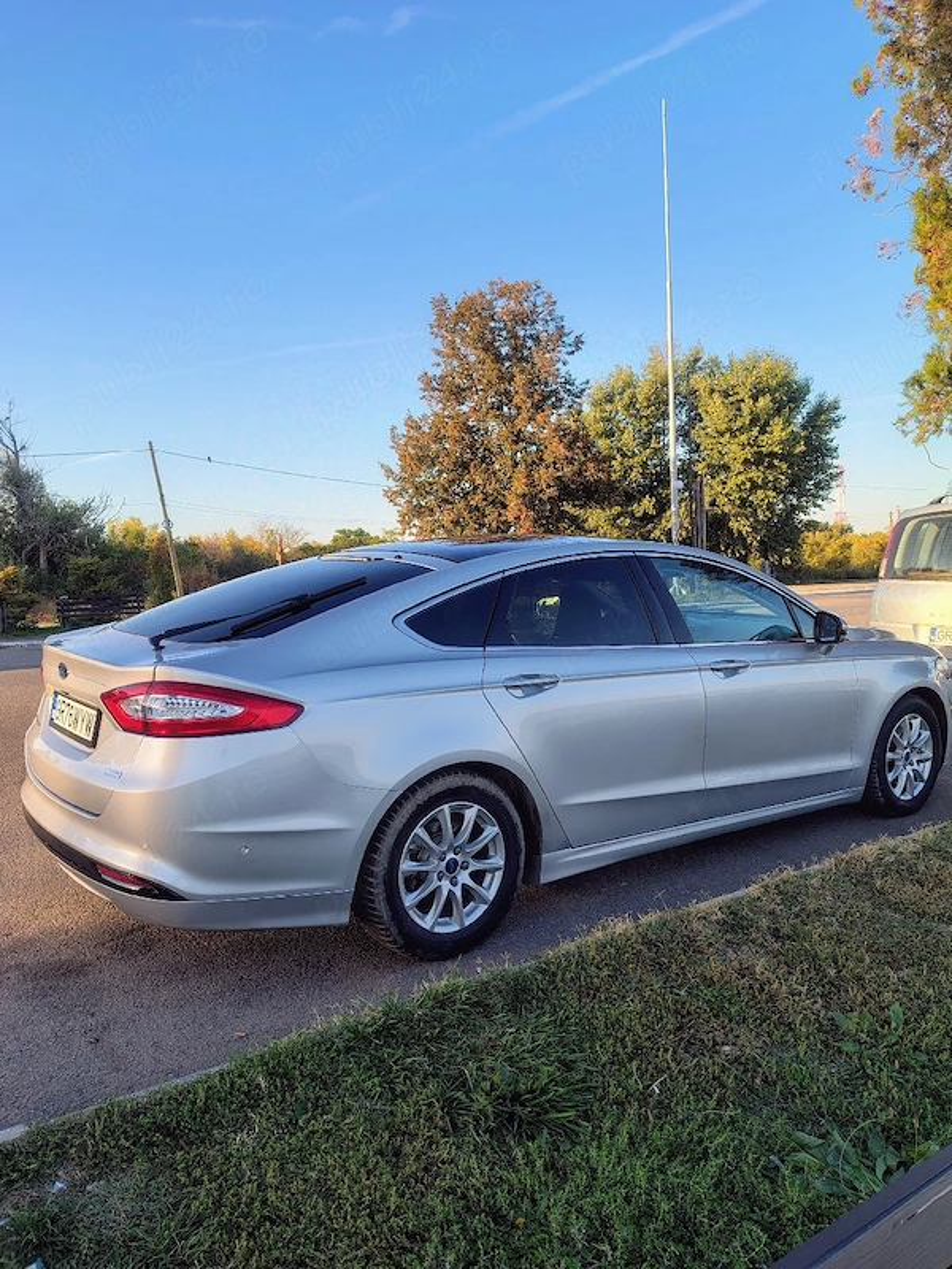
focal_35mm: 25
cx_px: 476
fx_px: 917
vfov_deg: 69.4
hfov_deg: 54.9
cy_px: 634
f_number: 1.7
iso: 144
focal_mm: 4.71
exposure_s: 1/385
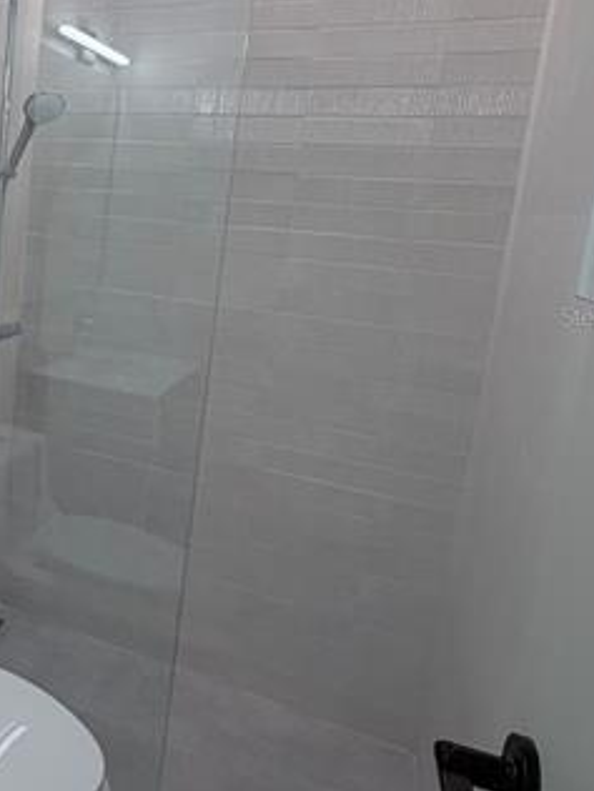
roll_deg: -3.8
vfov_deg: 53.6
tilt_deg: -8.6
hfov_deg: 36.0
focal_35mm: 34
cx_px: -48
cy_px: 315
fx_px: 778
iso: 80
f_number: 2.2
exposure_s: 1/120
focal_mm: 2.22
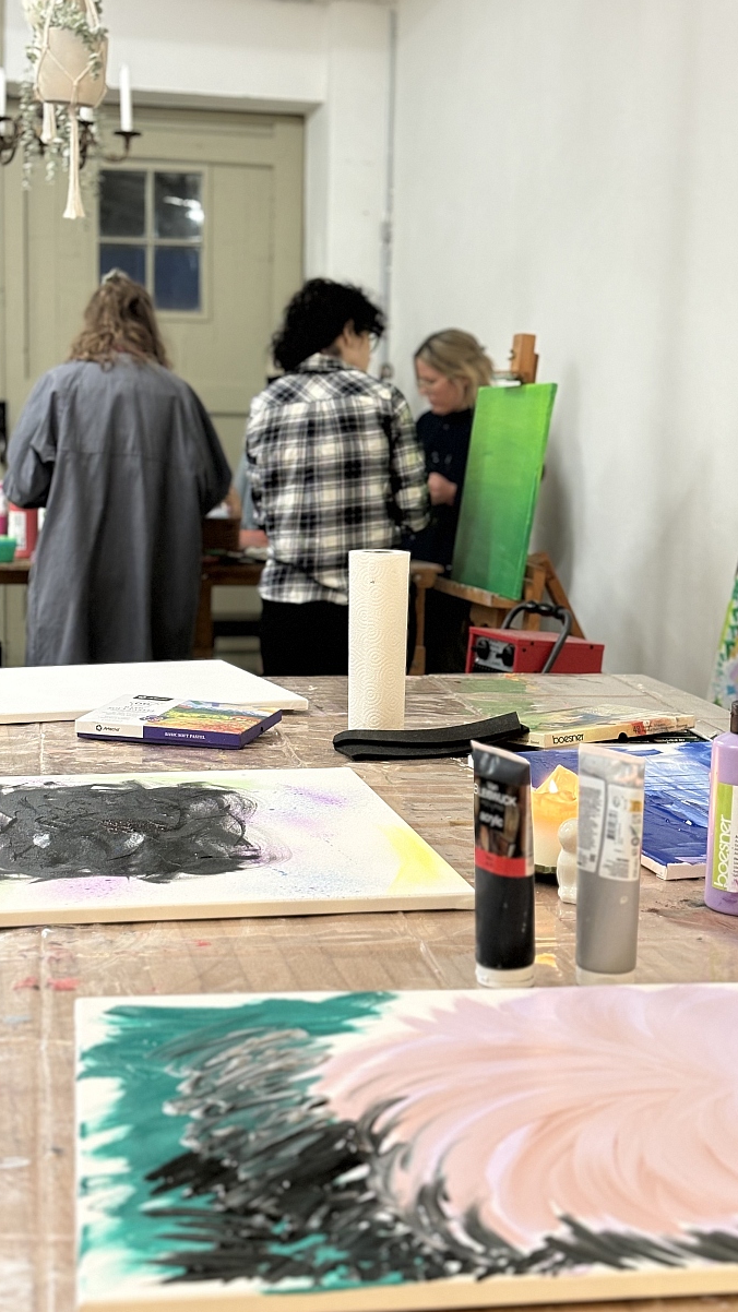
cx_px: 418
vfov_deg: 36.6
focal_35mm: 57
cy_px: 659
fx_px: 1983
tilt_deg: -6.6
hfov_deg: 21.1
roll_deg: -1.0
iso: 200
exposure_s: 1/33
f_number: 1.6
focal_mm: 5.96
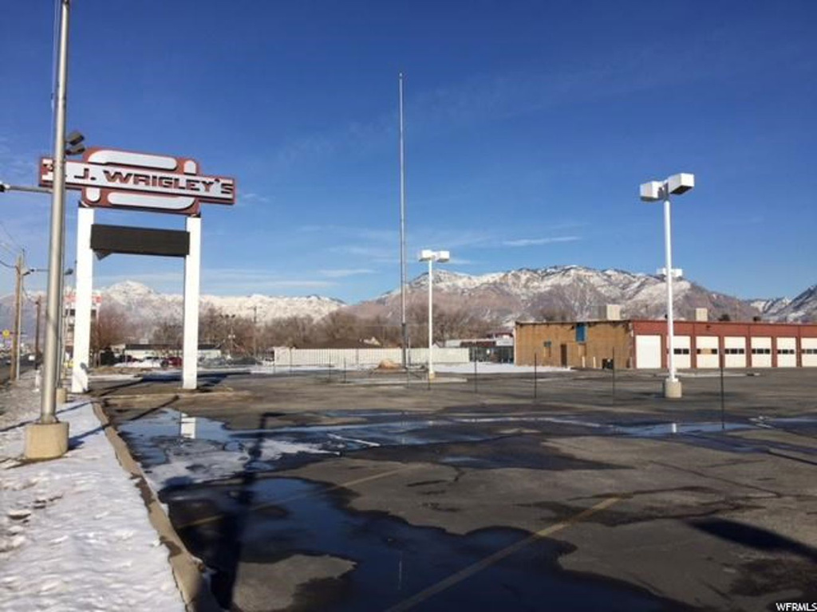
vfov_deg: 48.2
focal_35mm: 29
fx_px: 684
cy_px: 306
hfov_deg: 61.7
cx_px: 408
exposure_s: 1/3968
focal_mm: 4.15
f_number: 2.2
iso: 32
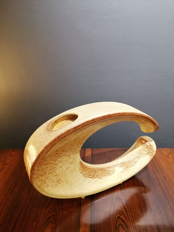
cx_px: 87
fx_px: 181
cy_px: 116
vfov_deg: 65.3
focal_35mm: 27
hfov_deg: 51.4
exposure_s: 1/33.3
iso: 400
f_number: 1.8
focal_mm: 3.95
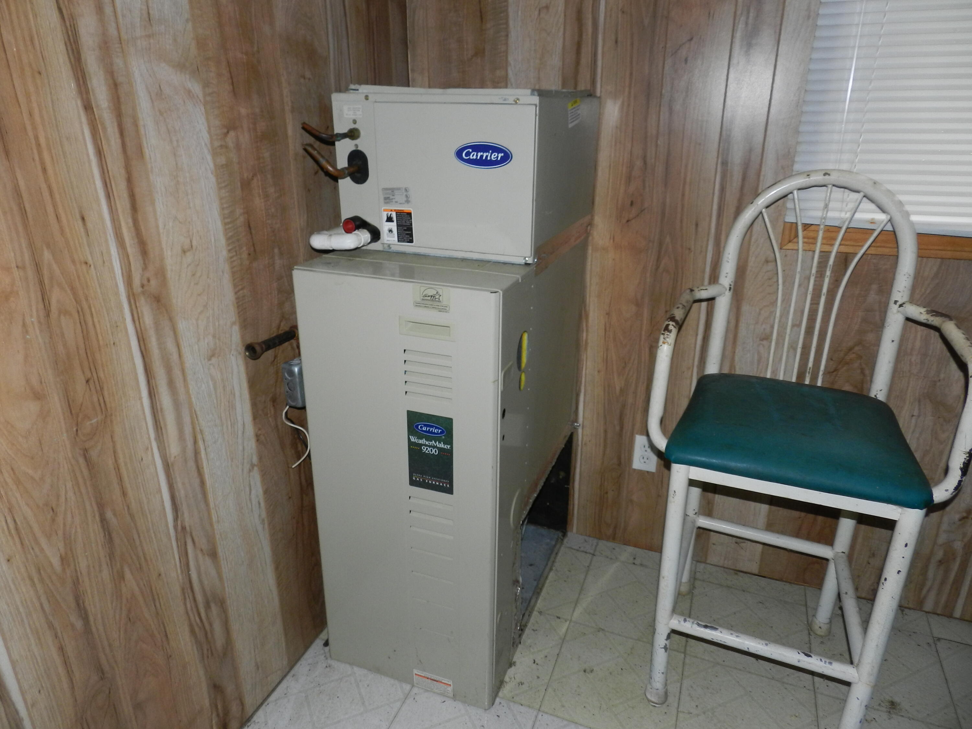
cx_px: 486
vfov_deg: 58.9
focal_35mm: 23
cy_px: 364
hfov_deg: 73.9
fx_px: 646
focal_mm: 4
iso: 200
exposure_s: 1/30
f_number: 3.4
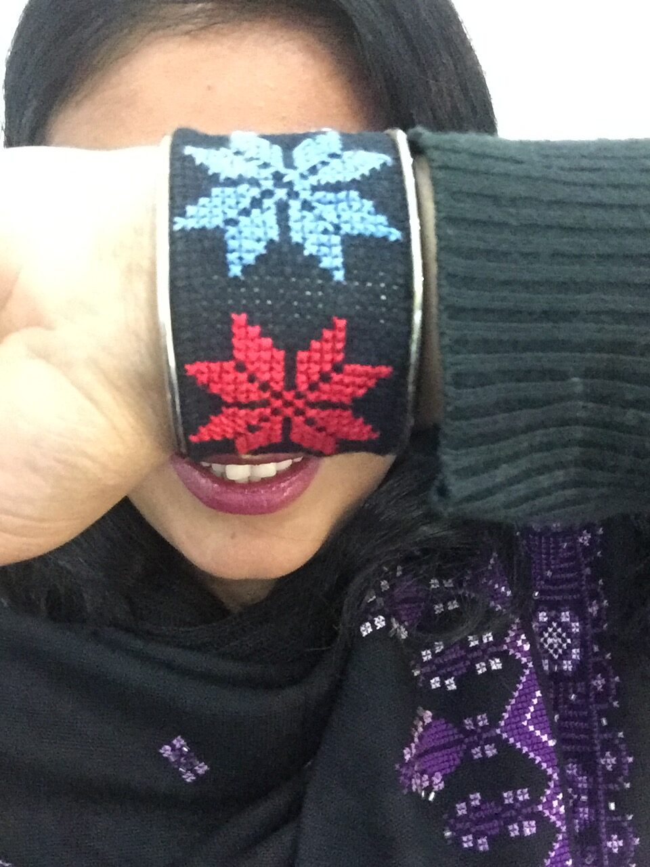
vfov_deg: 58.4
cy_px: 434
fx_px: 776
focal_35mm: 31
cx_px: 325
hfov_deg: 45.4
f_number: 2.2
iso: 1000
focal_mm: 2.65
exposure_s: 1/17
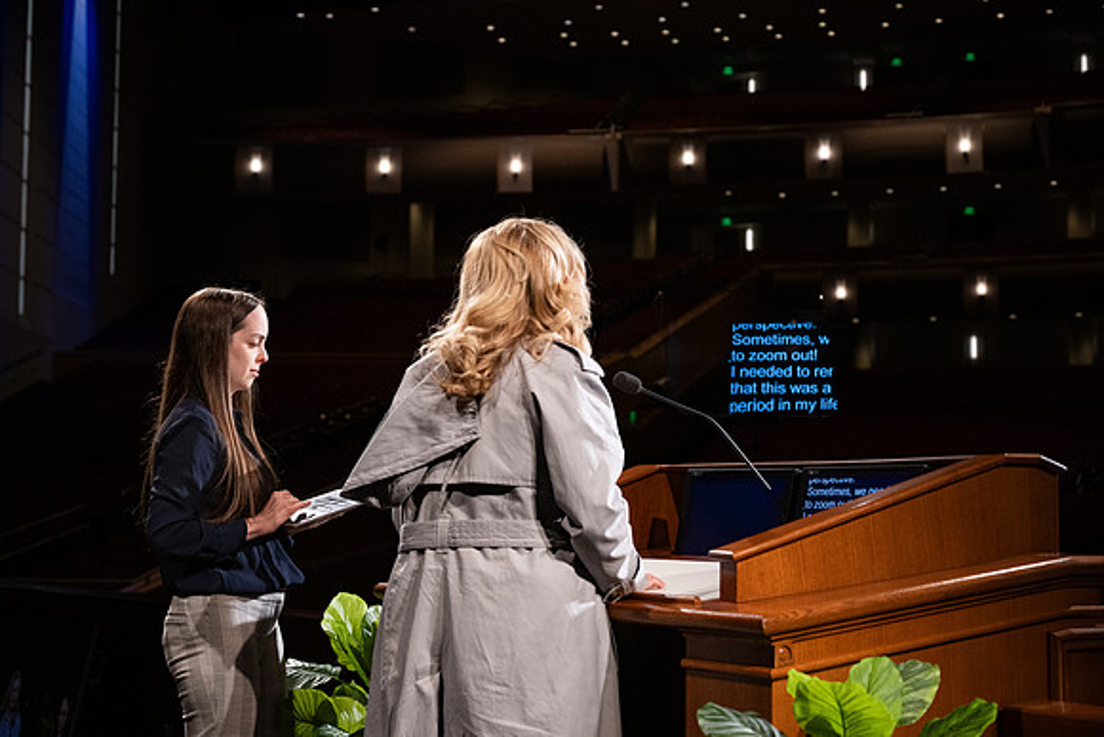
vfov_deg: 24.6
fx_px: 1687
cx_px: 552
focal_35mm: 55
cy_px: 368
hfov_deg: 36.2
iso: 1000
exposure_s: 1/200
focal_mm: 55
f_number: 4
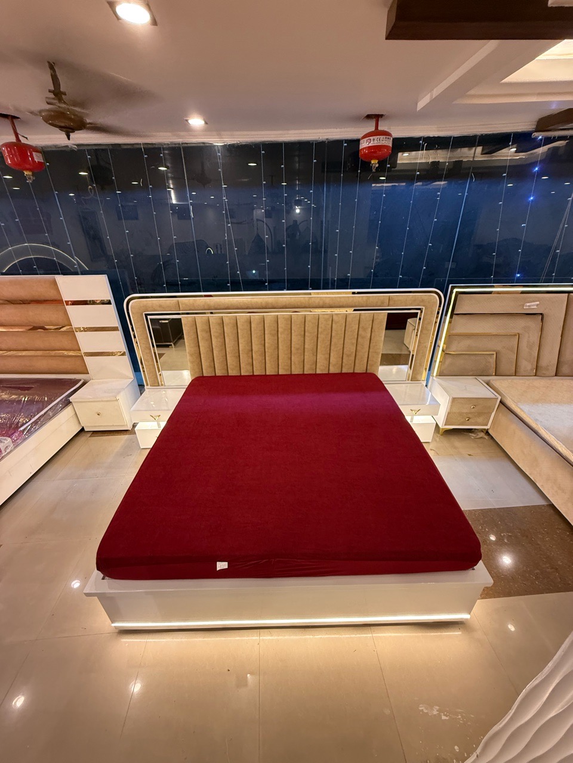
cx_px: 286
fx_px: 309
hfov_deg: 85.7
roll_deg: +1.1
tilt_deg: -27.3
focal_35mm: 14
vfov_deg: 102.1
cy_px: 382
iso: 400
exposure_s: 1/50
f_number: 2.2
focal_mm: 2.22
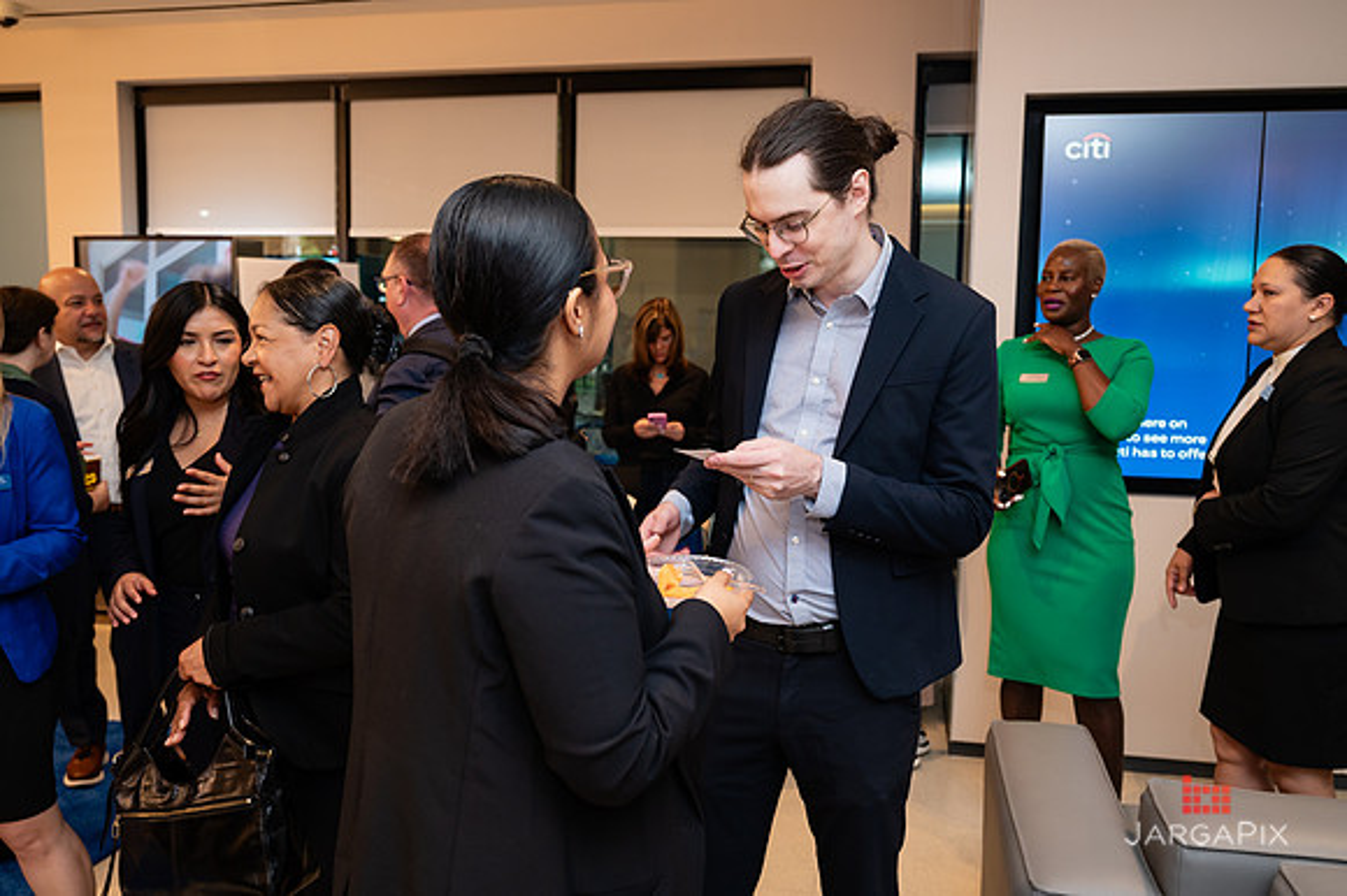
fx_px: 1170
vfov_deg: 41.9
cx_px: 674
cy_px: 448
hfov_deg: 59.8
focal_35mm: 31
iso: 400
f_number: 4
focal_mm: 30
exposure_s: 1/160
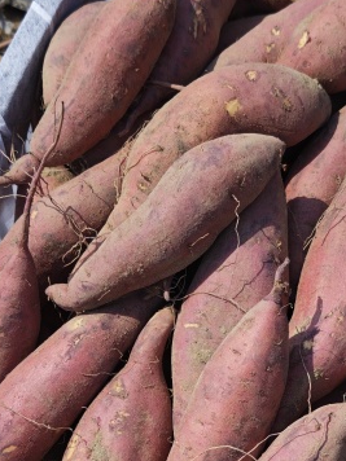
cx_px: 271
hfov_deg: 14.0
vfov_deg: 18.3
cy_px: 447
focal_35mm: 105
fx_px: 1399
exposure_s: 1/2281
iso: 50
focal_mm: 6.55
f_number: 1.62
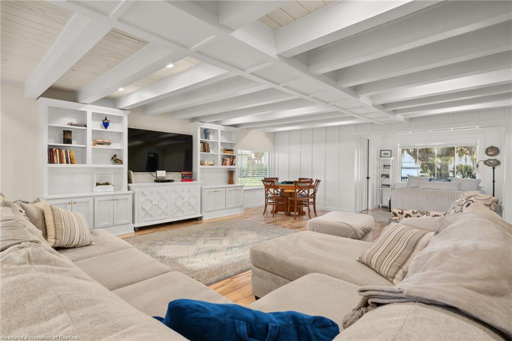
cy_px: 170
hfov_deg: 90.0
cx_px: 256
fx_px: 256
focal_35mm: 18
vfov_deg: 67.3
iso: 400
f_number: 11
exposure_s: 1/8
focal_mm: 18
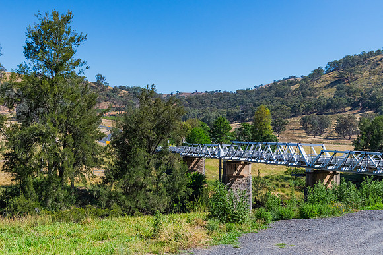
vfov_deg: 31.4
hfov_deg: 45.6
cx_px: 168
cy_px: 119
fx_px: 454
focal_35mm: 43
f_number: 6.3
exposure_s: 1/5000
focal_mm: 38
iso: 800
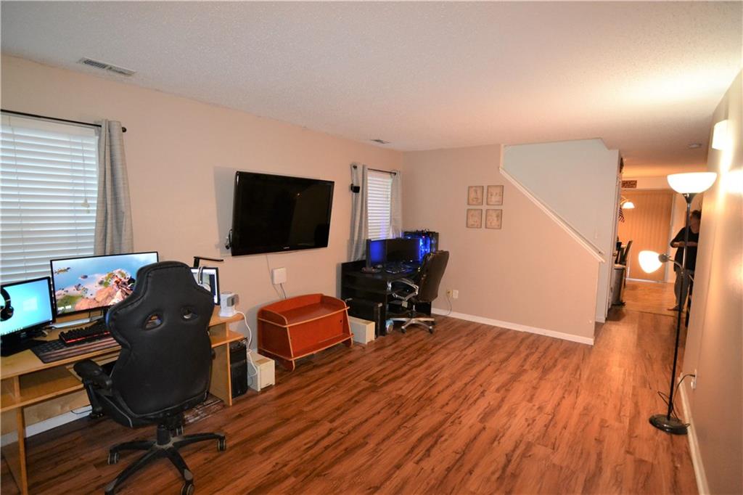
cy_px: 248
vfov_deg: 72.0
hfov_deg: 95.0
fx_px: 340
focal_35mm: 16
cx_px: 372
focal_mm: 11
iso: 1800
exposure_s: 1/60
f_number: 2.8
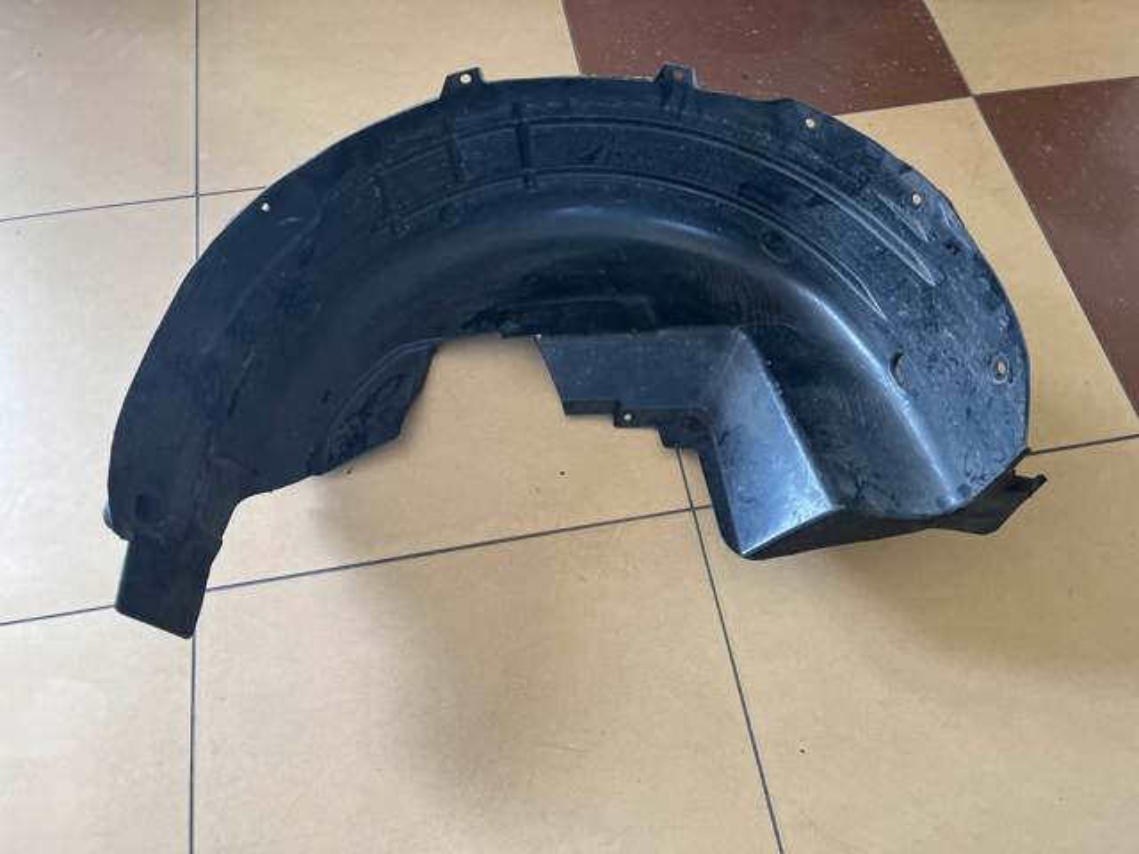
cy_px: 427
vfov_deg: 53.1
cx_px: 570
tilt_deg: -64.6
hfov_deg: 67.3
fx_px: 856
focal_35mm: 26
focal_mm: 5.1
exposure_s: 1/103
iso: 125
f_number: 1.6
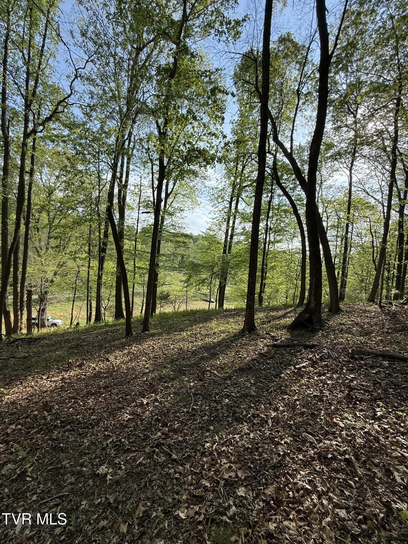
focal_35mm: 14
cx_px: 204
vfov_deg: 102.1
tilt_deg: -5.0
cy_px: 272
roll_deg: -4.8
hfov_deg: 85.7
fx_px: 220
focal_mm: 2.22
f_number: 2.2
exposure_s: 1/1017
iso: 64
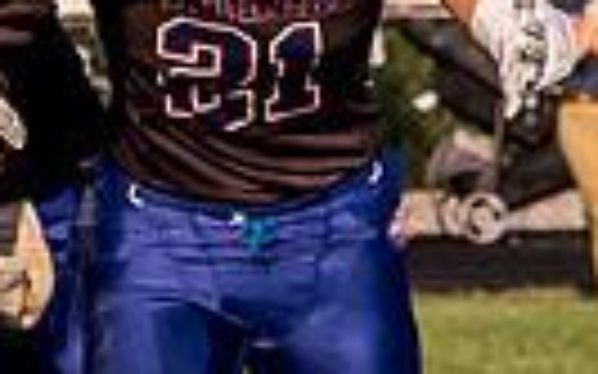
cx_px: -386
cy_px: 322
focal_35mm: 901
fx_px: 14678
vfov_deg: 1.5
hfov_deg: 2.3
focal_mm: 50
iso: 500
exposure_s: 1/2000
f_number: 4.5
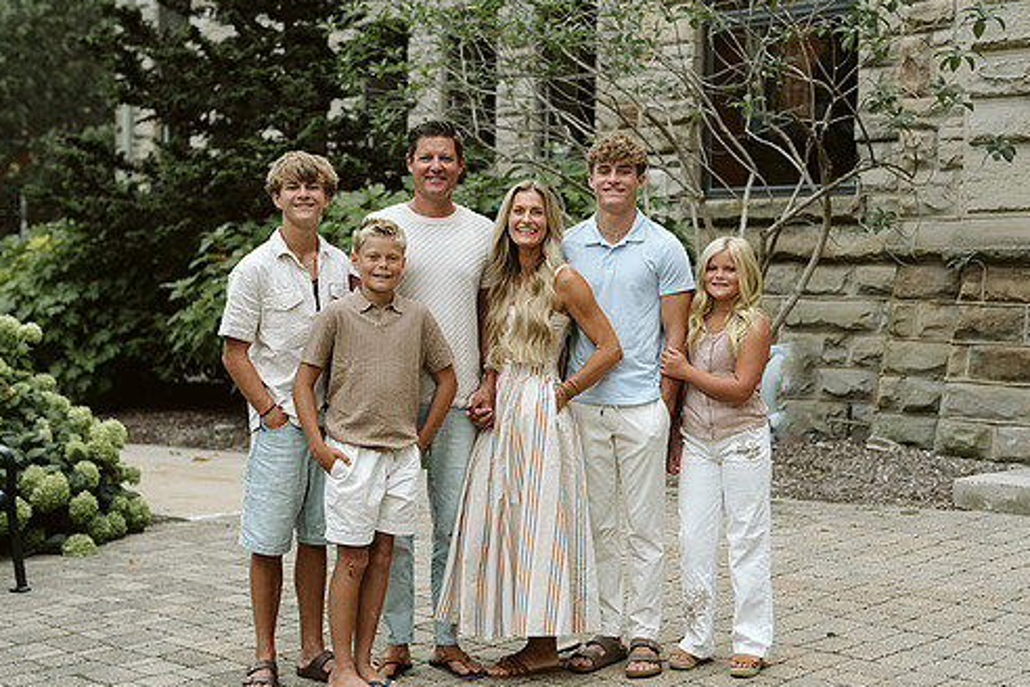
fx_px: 1688
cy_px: 340
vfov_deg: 23.0
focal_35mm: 59
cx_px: 528
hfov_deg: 33.9
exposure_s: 1/320
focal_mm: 50
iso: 640
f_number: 2.8
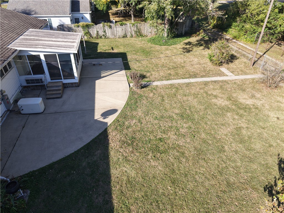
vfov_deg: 56.8
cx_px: 142
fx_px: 197
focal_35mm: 24
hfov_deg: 71.6
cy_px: 106
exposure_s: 1/2000
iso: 180
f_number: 1.8
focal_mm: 8.67
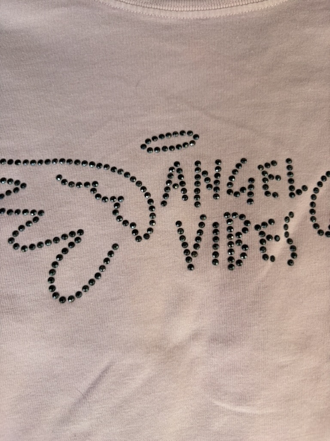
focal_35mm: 26
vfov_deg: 67.3
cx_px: 165
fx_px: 330
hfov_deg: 53.1
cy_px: 220
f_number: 1.6
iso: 50
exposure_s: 1/122
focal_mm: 5.96
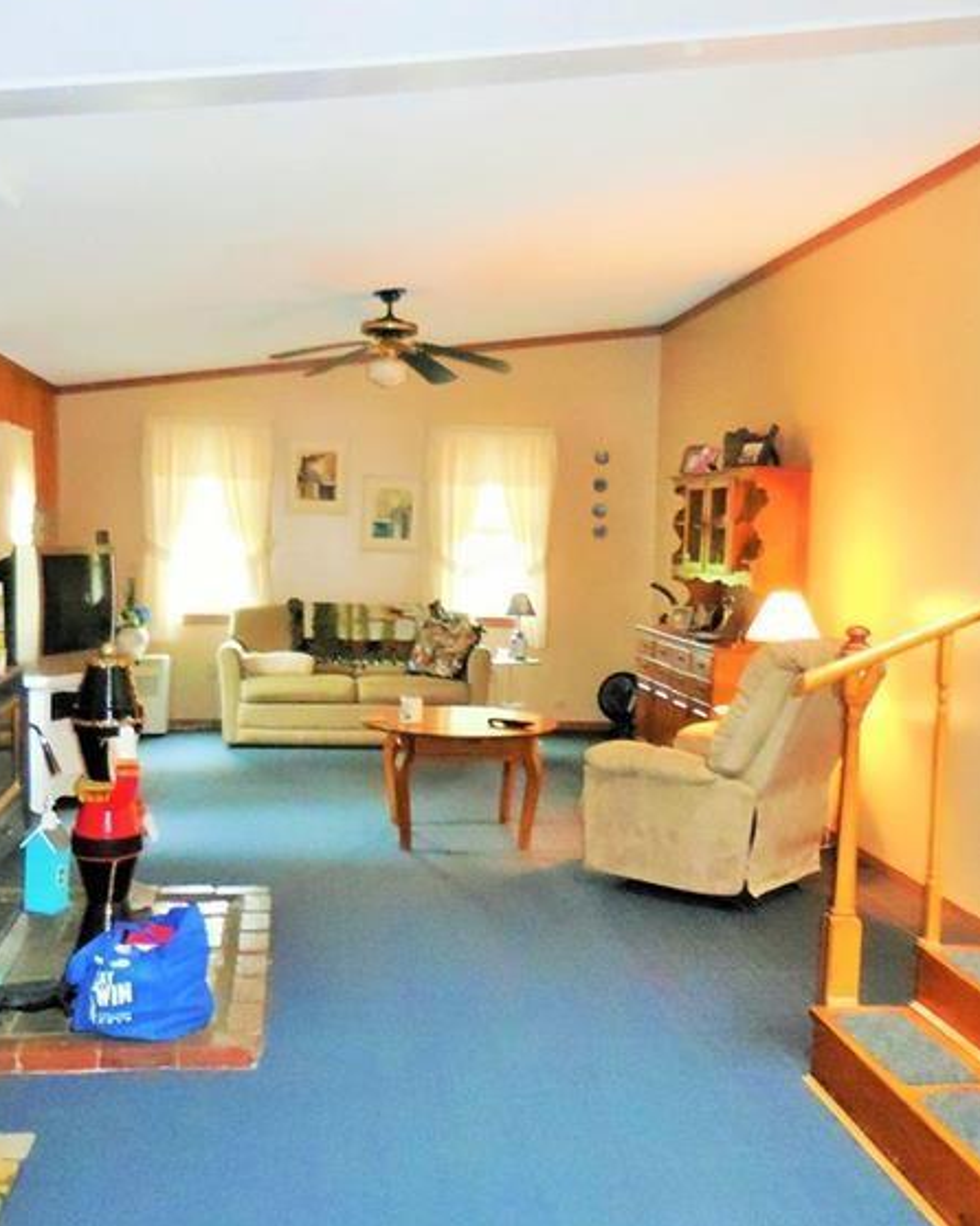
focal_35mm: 35
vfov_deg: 51.5
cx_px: 433
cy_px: 639
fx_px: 1270
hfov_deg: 42.1
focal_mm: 4.5
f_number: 3.3
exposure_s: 1/25
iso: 1250
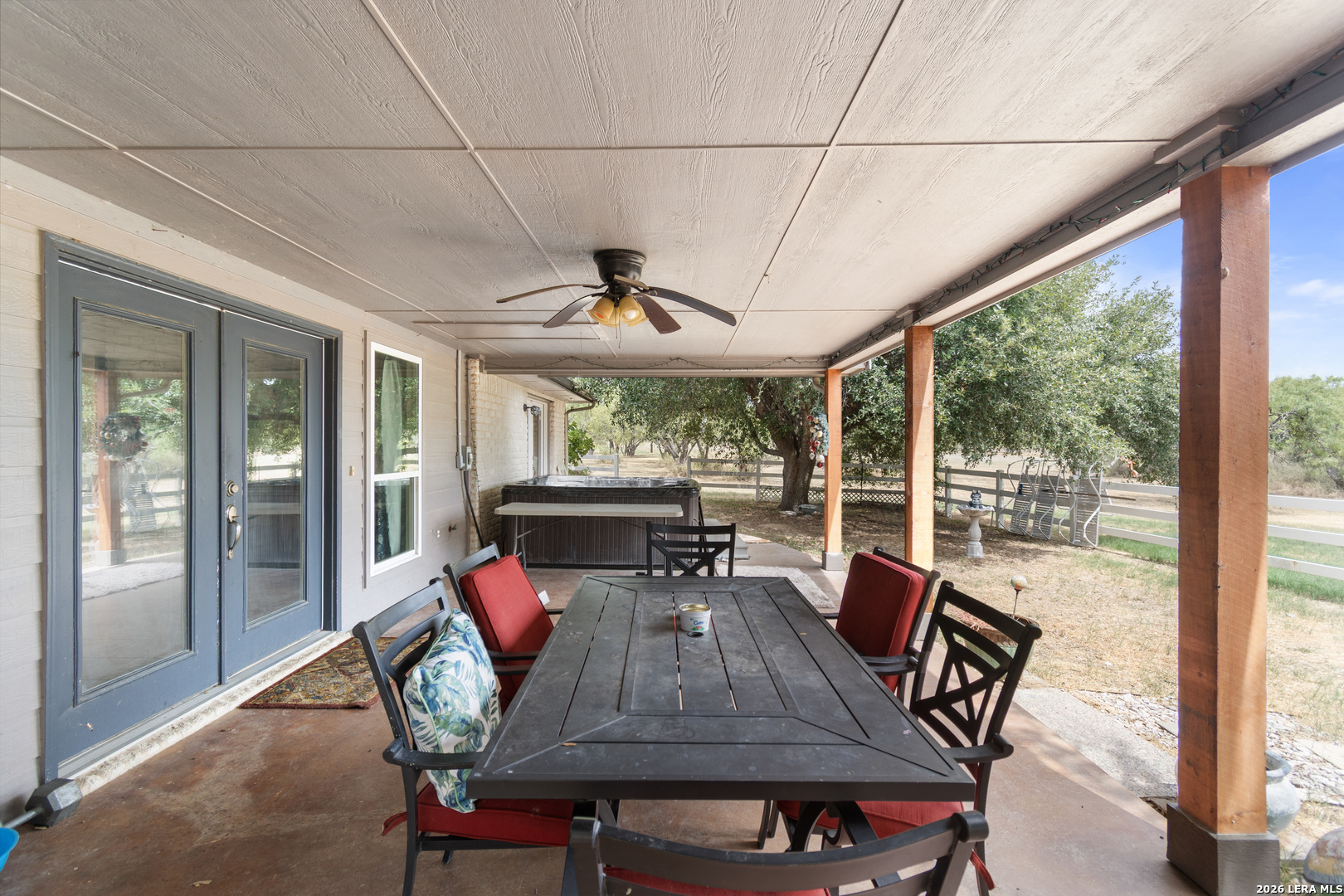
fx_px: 560
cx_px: 672
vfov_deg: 77.3
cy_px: 448
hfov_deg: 100.4
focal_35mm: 15
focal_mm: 10
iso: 100
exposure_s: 1/40
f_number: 5
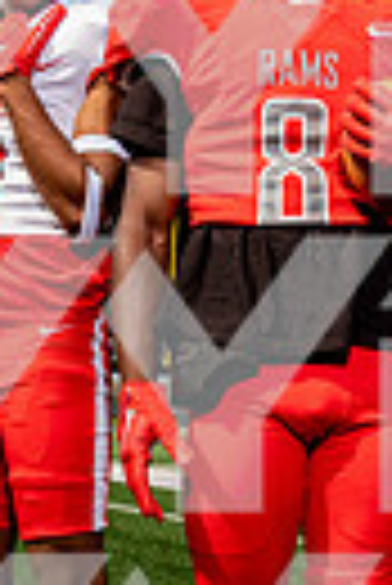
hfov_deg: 16.3
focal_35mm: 83
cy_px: 378
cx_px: 329
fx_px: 1352
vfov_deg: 24.4
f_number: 7.1
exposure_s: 1/250
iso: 100
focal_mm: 24
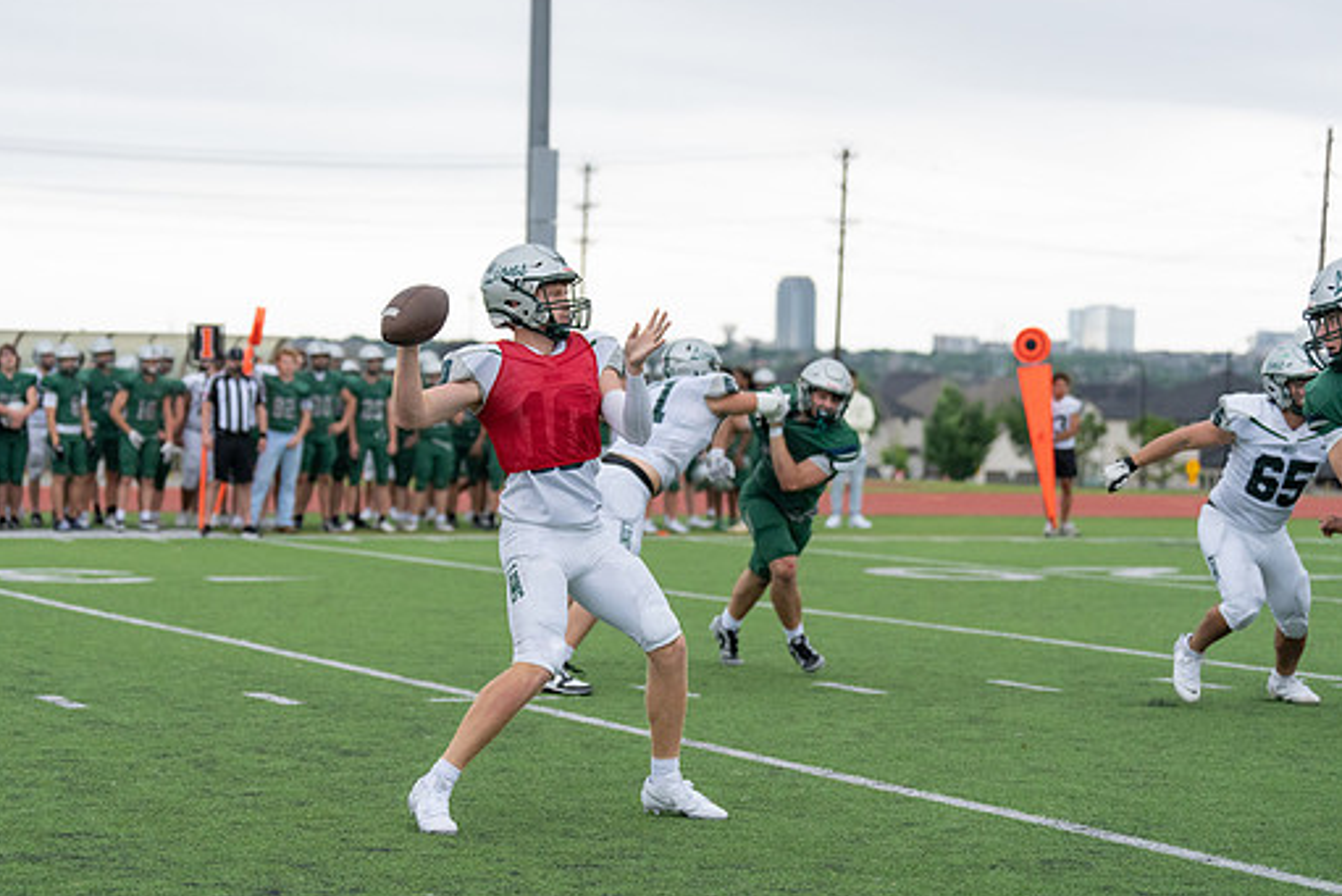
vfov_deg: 14.7
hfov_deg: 21.9
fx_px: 3468
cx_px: 586
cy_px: 427
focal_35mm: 93
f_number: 2.8
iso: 2500
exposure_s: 1/1250
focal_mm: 82
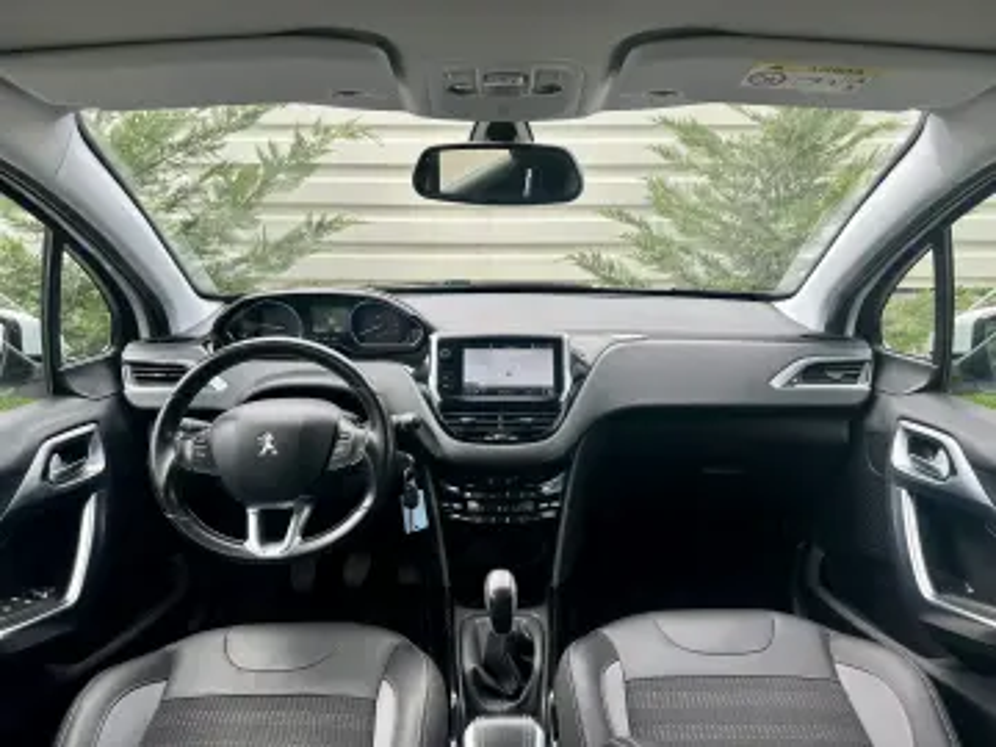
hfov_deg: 71.6
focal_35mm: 24
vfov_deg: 56.8
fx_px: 691
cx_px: 498
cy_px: 374
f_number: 1.78
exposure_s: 1/699
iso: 80
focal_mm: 6.86
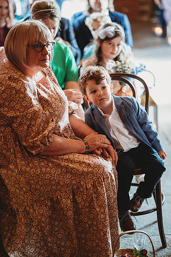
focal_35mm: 85
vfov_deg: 23.9
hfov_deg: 16.0
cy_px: 128
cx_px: 86
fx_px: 607
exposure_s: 1/160
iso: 2500
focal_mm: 85
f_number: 1.8
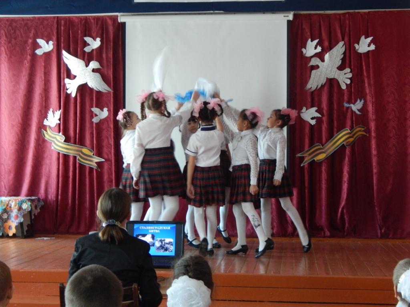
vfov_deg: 19.6
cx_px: 205
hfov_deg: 26.0
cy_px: 154
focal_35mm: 75
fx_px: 888
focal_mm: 13.5
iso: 400
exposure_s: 1/13
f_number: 4.2
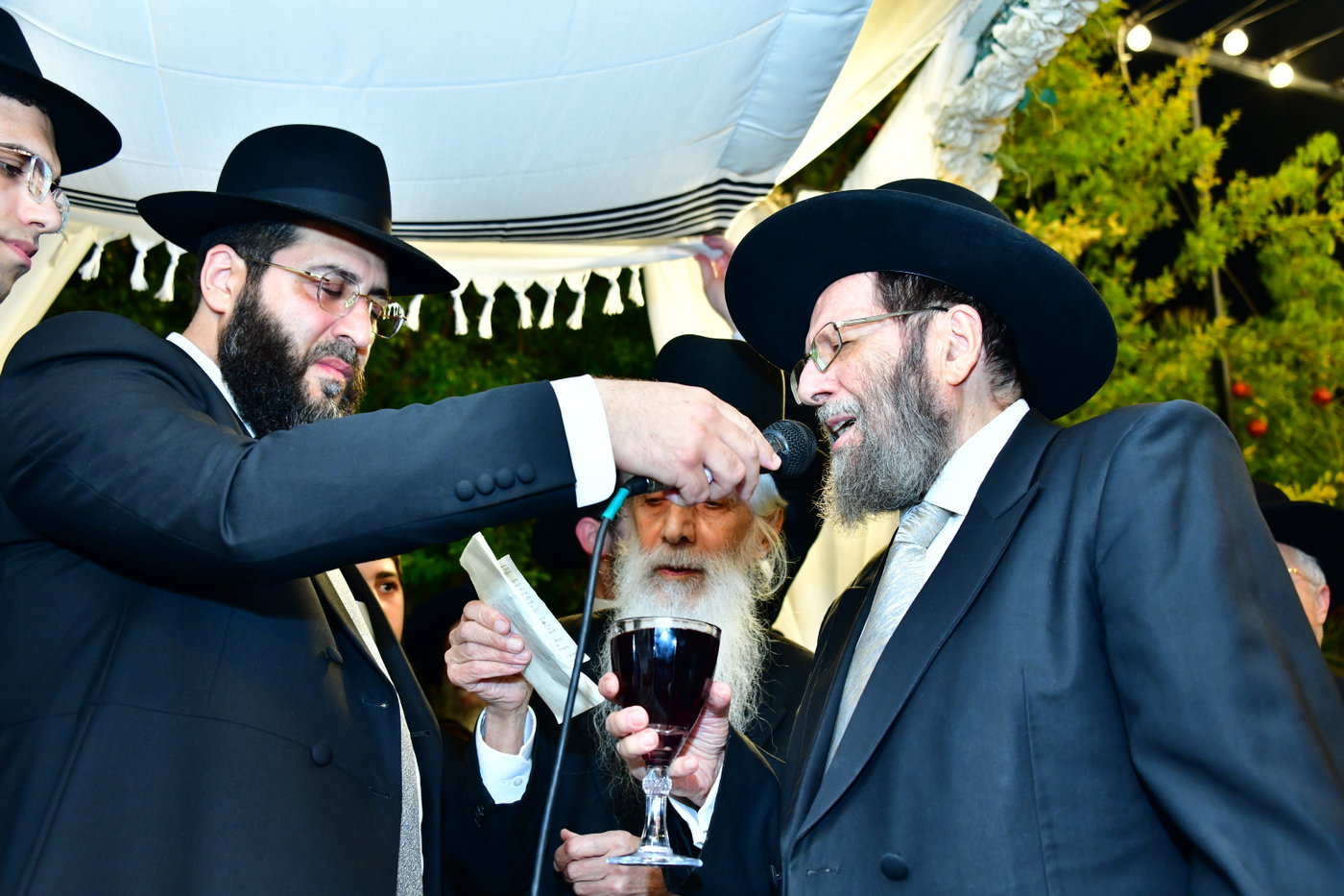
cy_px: 448
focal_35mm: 38
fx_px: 1418
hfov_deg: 50.7
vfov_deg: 35.0
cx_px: 672
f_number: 5
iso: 1000
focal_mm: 38
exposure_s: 1/125
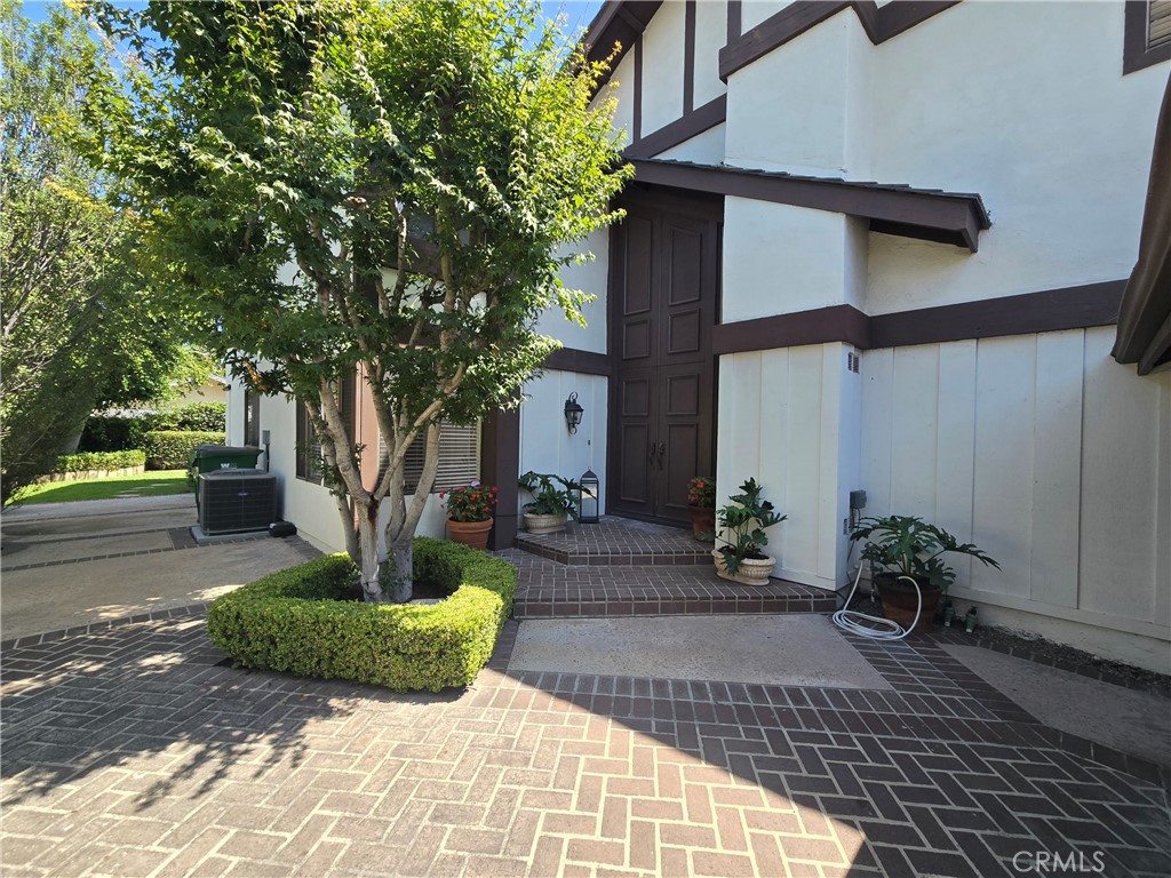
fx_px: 440
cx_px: 586
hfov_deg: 106.2
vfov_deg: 89.9
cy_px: 439
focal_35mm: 13
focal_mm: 2.2
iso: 50
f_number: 2.2
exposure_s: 1/556
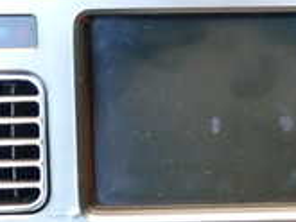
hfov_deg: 21.0
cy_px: 61
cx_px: 280
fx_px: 779
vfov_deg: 16.2
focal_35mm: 91
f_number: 2
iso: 200
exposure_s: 1/40
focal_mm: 4.5
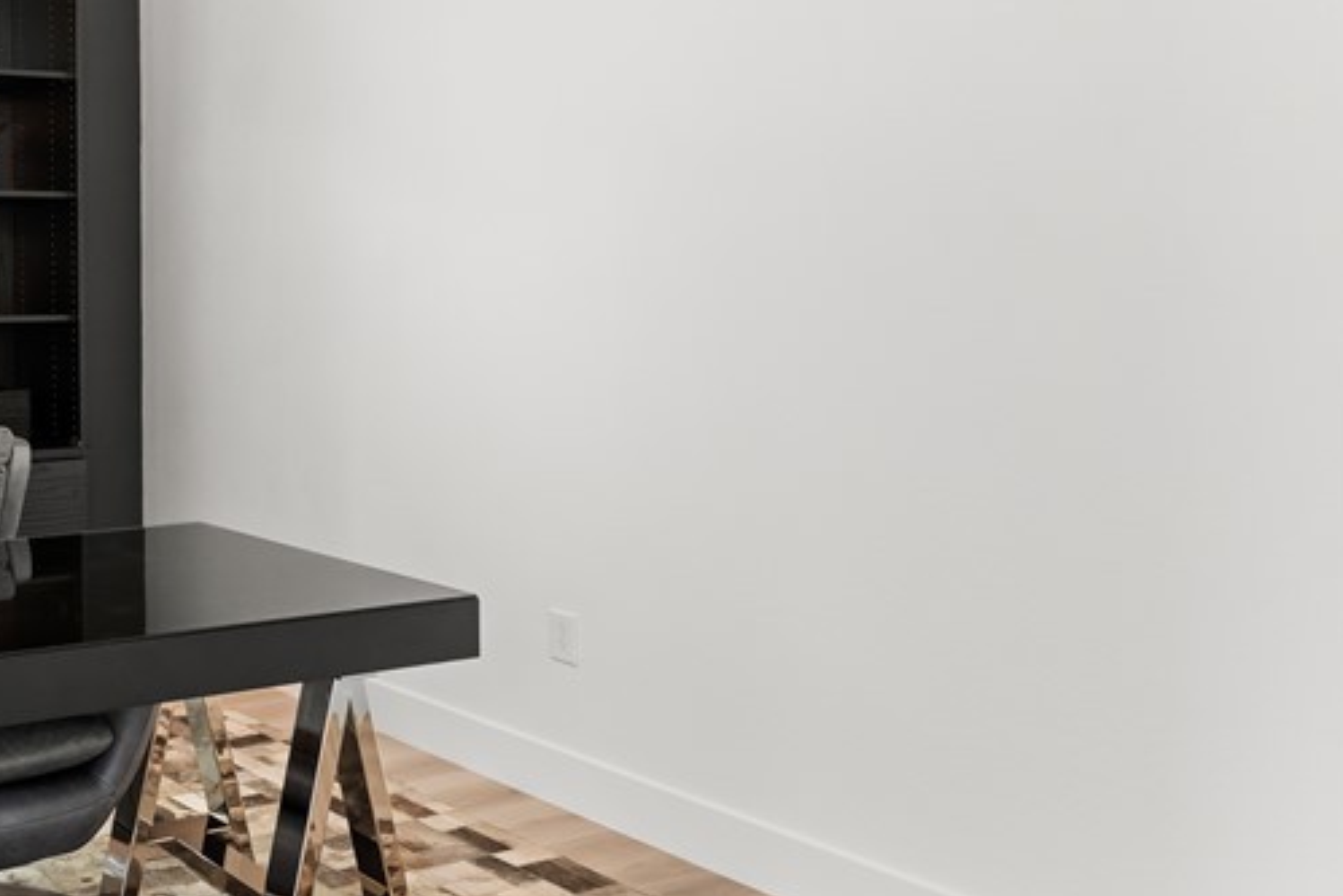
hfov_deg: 42.0
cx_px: -108
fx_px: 1381
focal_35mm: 37
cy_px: 283
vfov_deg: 35.5
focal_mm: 17
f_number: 8
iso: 400
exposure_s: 1/3
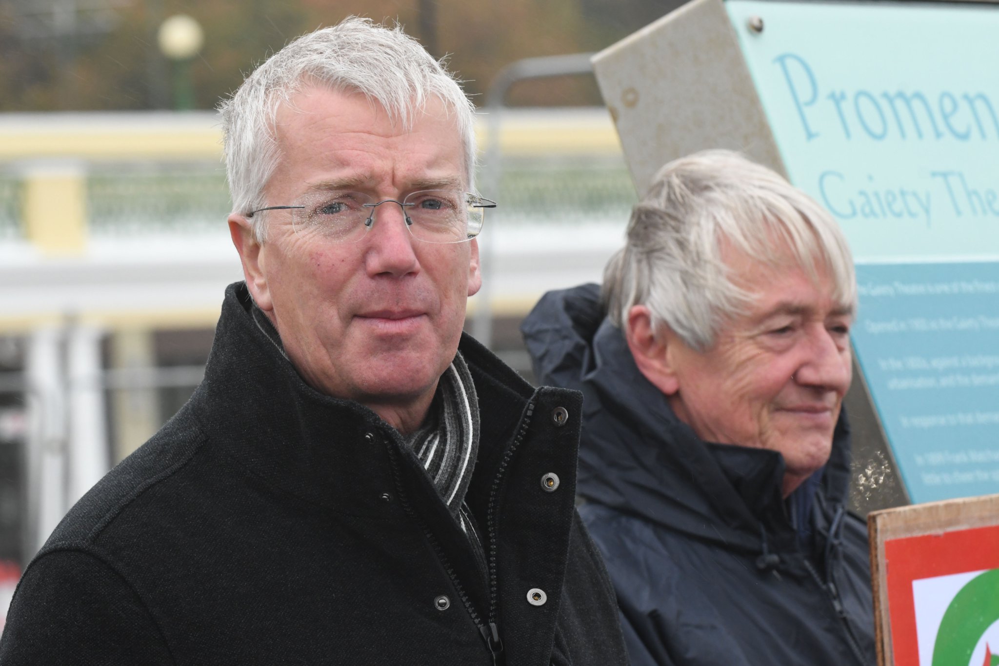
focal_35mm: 195
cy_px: 333
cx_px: 500
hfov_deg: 10.5
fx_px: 5410
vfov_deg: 7.0
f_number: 8
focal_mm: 130
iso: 1600
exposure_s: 1/250
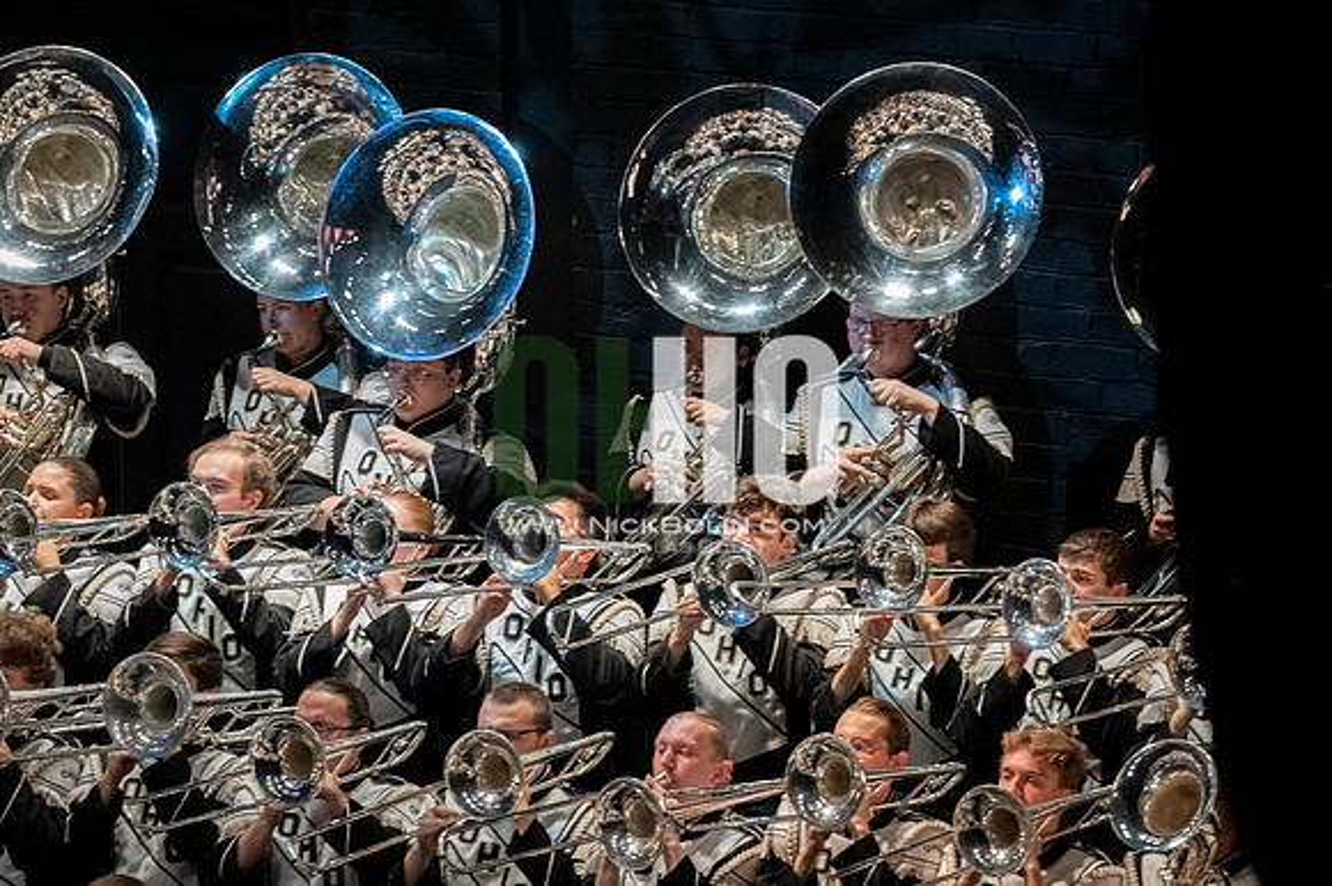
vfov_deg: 4.6
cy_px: 443
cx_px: 666
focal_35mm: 300
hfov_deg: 6.9
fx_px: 11093
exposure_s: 1/500
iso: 4000
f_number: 4
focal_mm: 200
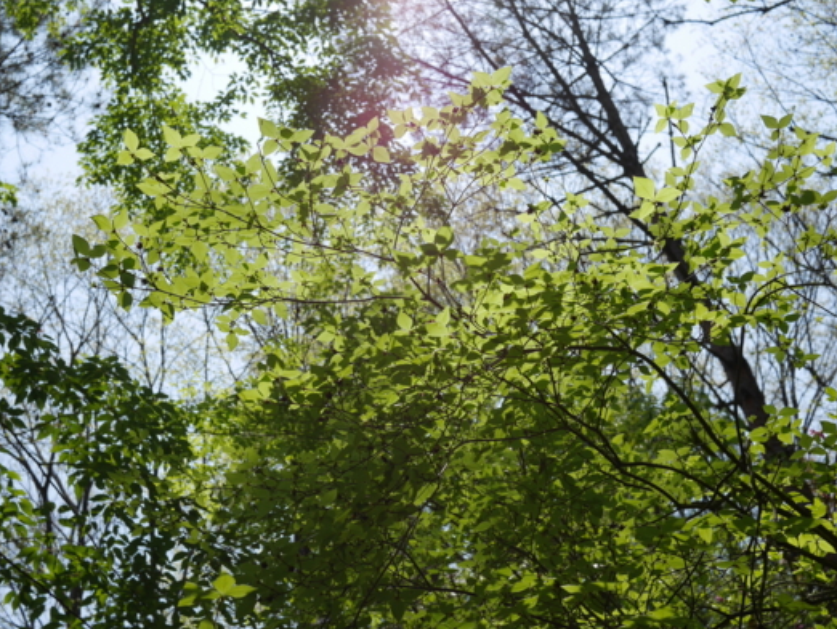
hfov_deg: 41.2
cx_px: 380
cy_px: 304
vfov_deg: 31.5
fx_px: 1113
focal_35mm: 46
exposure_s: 1/1000
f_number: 5
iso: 200
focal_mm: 20
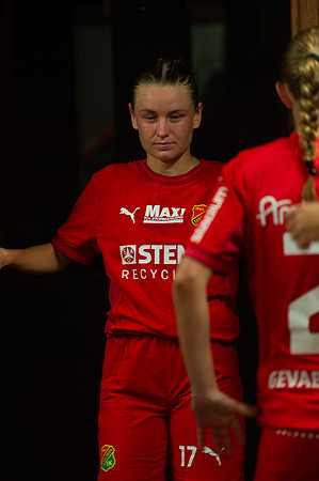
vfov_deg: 10.3
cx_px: 160
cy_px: 240
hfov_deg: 6.9
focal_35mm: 200
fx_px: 2664
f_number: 2.8
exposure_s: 1/100
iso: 1100
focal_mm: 200
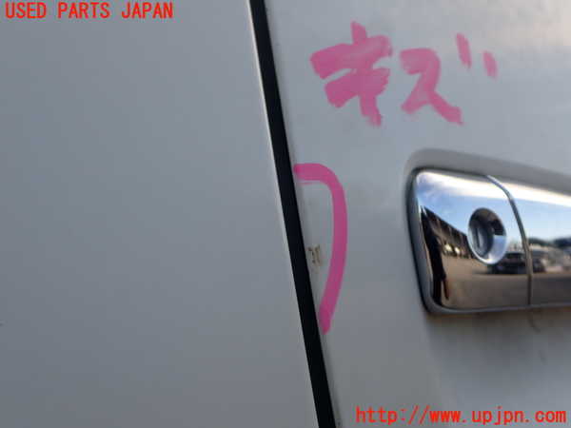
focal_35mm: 30
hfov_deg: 60.0
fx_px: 495
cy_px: 214
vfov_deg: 46.8
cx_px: 286
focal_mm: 5.4
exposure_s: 1/500
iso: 100
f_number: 3.2
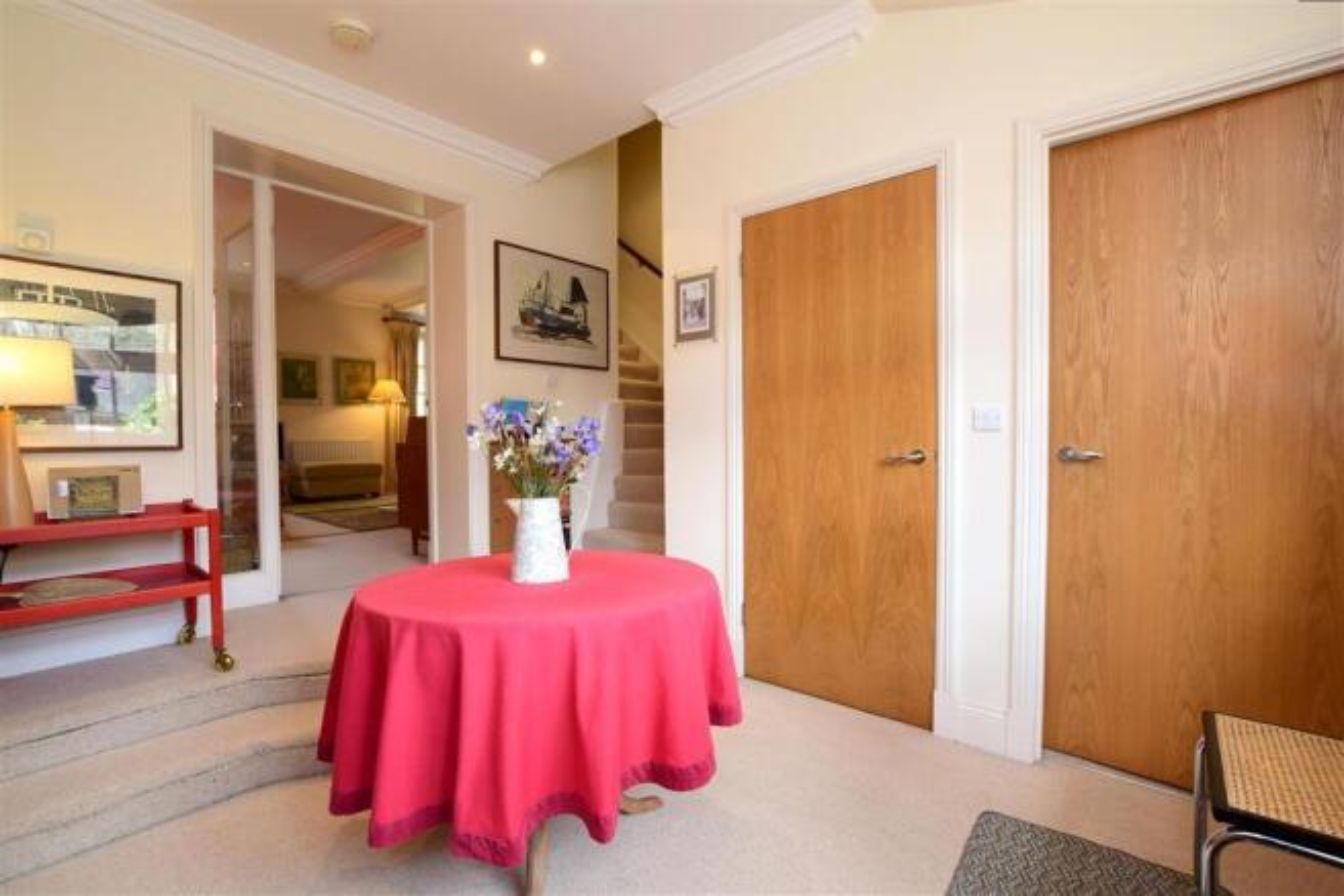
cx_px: 672
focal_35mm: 15
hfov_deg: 100.4
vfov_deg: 77.3
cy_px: 448
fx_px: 560
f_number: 8
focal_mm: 10
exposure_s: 1/25
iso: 400
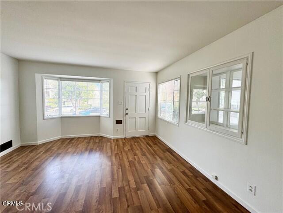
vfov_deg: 85.7
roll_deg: -0.7
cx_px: 142
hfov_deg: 102.1
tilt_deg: -3.9
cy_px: 106
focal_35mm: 14
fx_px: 114
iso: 50
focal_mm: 2.22
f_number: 2.2
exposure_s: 1/99
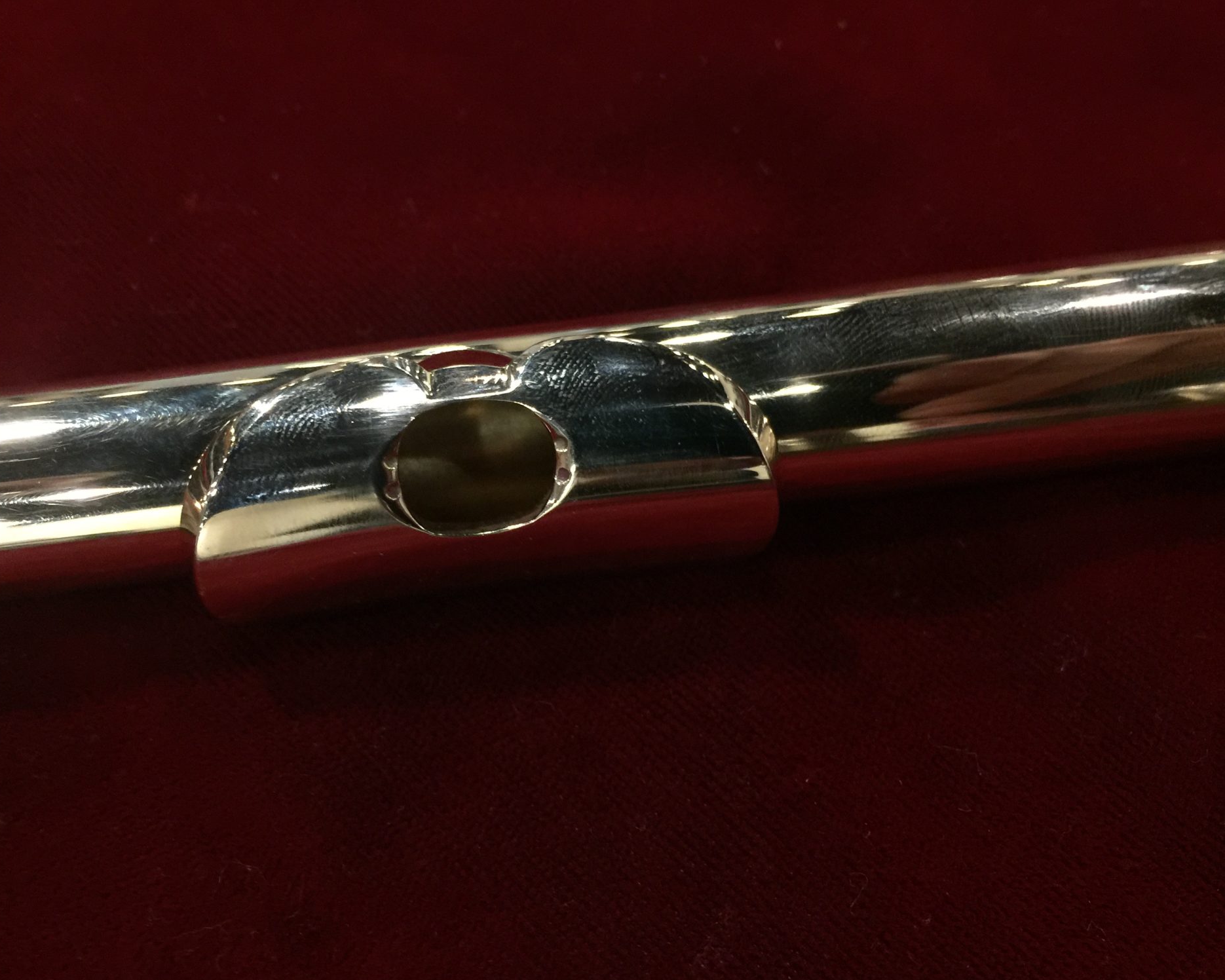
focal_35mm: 31
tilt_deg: -59.2
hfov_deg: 57.1
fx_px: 1124
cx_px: 578
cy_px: 481
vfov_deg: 47.1
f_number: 2.2
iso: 125
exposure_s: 1/15
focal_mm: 4.15
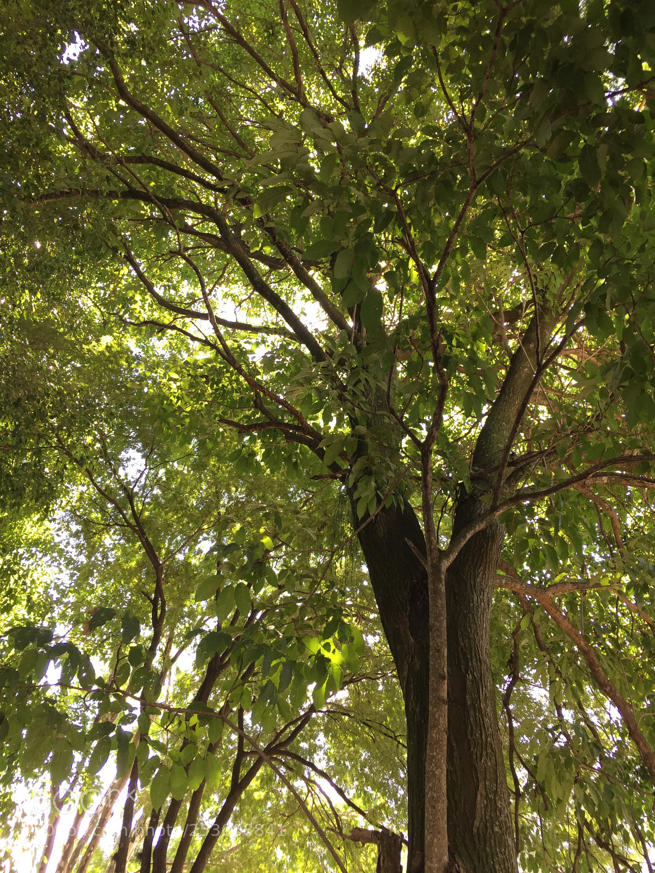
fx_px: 732
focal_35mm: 29
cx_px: 328
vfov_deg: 61.7
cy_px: 436
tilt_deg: +50.7
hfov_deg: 48.2
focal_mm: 4.15
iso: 40
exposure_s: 1/60
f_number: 2.2
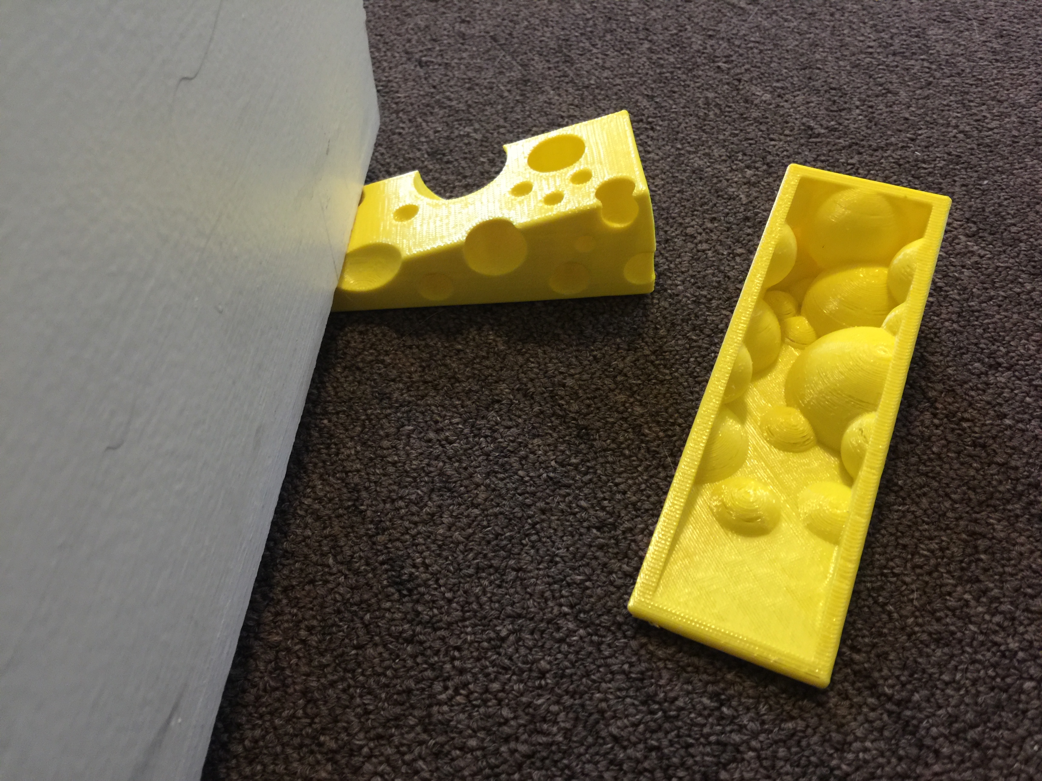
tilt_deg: -48.7
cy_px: 390
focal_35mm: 29
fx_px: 873
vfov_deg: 48.2
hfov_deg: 61.7
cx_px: 521
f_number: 2.2
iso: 80
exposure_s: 1/4
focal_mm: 4.15
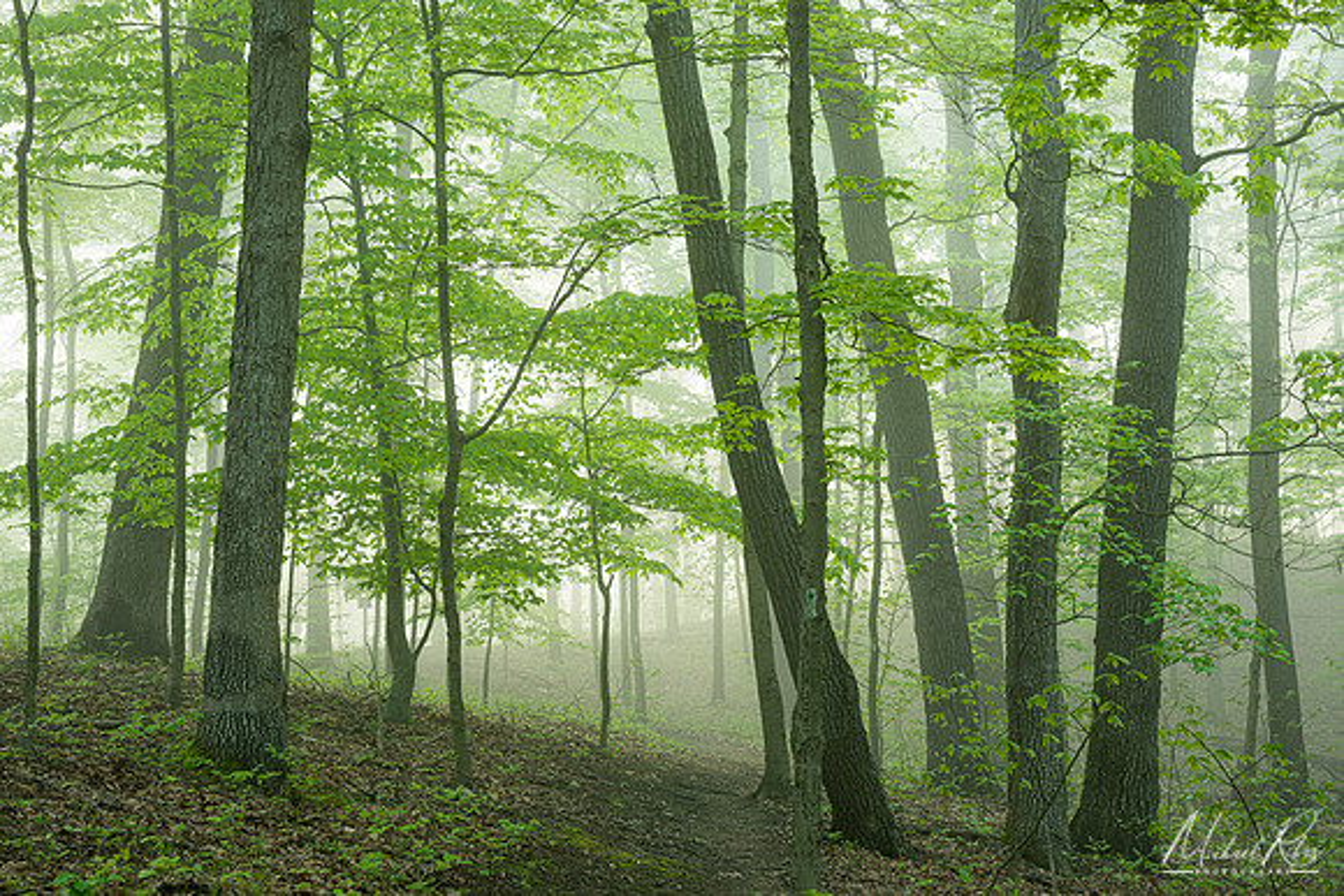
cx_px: 672
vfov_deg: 21.9
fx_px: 2315
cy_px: 448
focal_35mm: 62
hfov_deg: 32.4
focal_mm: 62
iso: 64
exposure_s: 1/1.67
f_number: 11
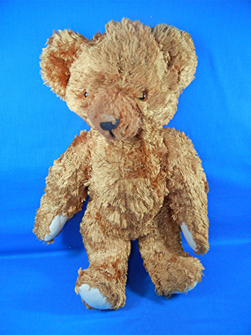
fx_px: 290
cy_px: 168
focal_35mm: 30
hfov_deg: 46.8
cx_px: 126
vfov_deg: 60.0
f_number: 3.5
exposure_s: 1/30
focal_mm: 5.4
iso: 430
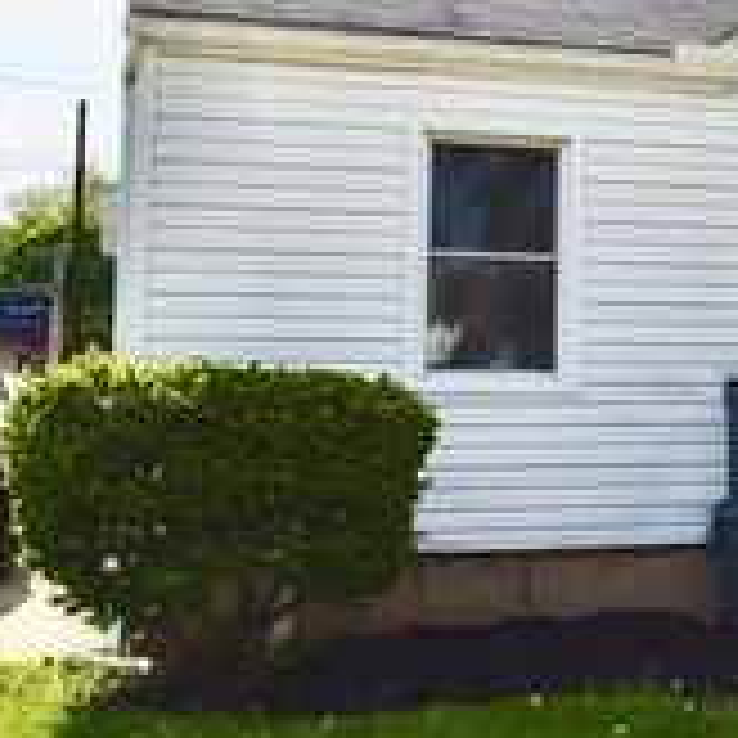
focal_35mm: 70
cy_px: 308
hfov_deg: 22.1
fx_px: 1688
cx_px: 968
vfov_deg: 24.6
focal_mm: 18
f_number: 11
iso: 250
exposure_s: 1/500
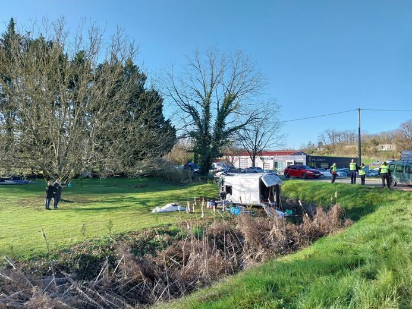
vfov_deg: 53.1
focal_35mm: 26
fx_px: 310
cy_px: 154
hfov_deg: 67.3
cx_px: 206
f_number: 1.8
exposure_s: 1/372
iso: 25
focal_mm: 4
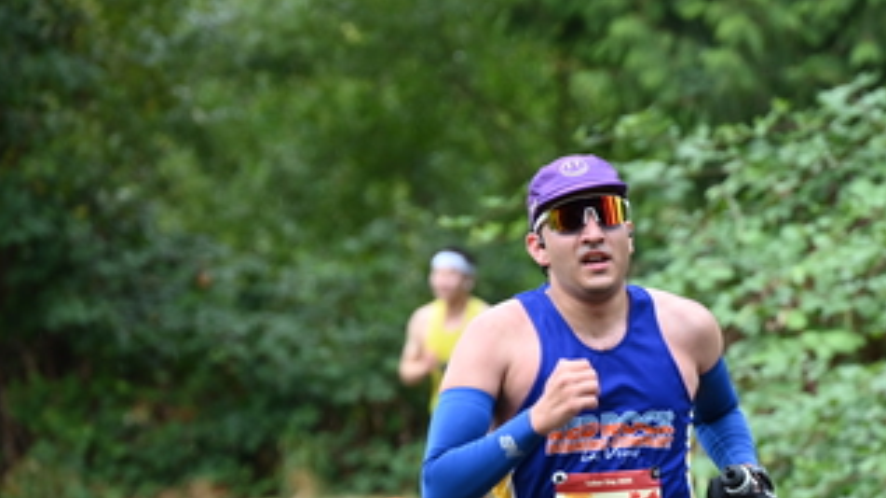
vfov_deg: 3.3
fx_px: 8548
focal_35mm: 364
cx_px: 576
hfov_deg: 5.9
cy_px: 393
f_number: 6.3
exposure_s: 1/250
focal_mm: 200
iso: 800
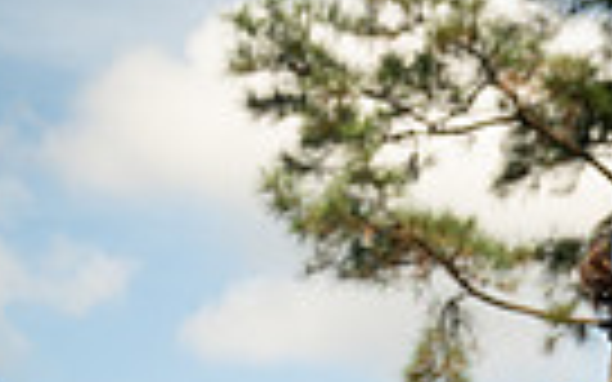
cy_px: 921
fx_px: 1918
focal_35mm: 115
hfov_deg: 17.6
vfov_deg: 10.0
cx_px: 644
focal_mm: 34
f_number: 4.5
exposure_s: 1/250
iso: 160
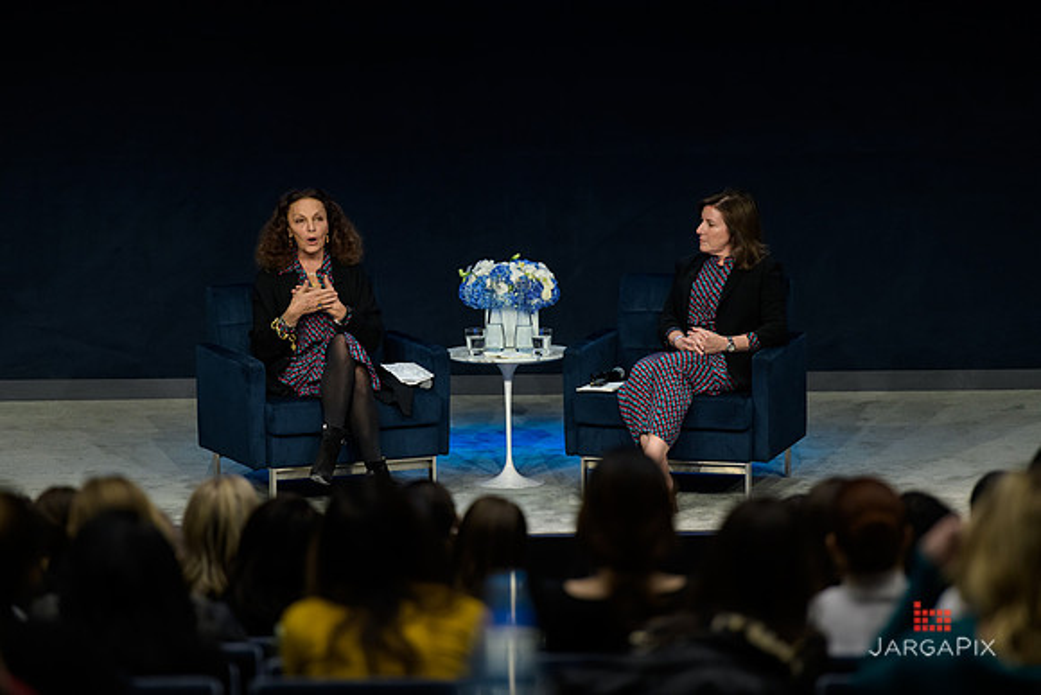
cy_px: 348
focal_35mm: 200
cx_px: 520
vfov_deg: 6.9
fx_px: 5784
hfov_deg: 10.3
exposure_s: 1/200
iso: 1000
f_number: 3.2
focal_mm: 200
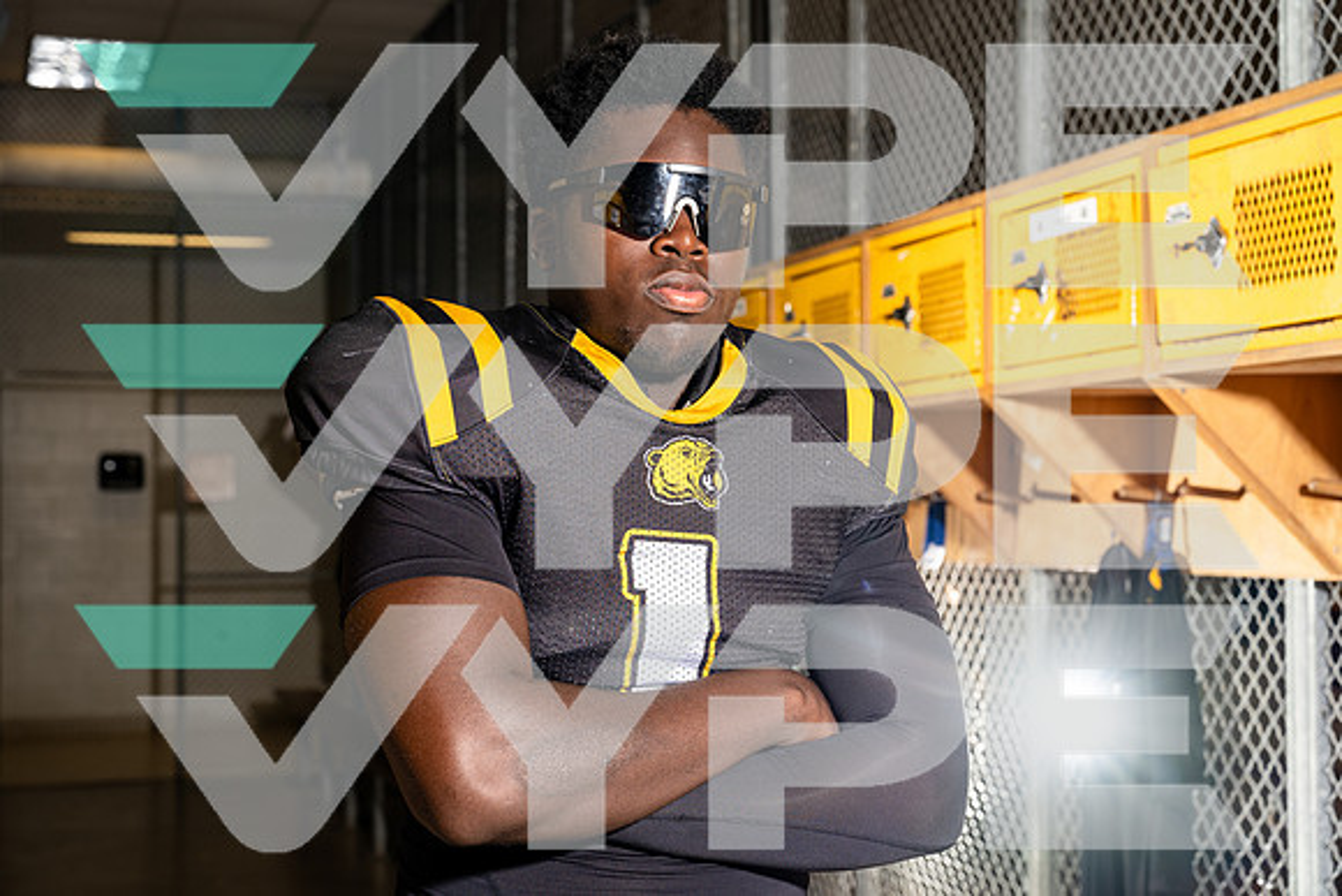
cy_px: 448
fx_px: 2163
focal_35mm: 58
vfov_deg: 23.4
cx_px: 671
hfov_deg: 34.5
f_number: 5.6
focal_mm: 58
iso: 200
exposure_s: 1/250
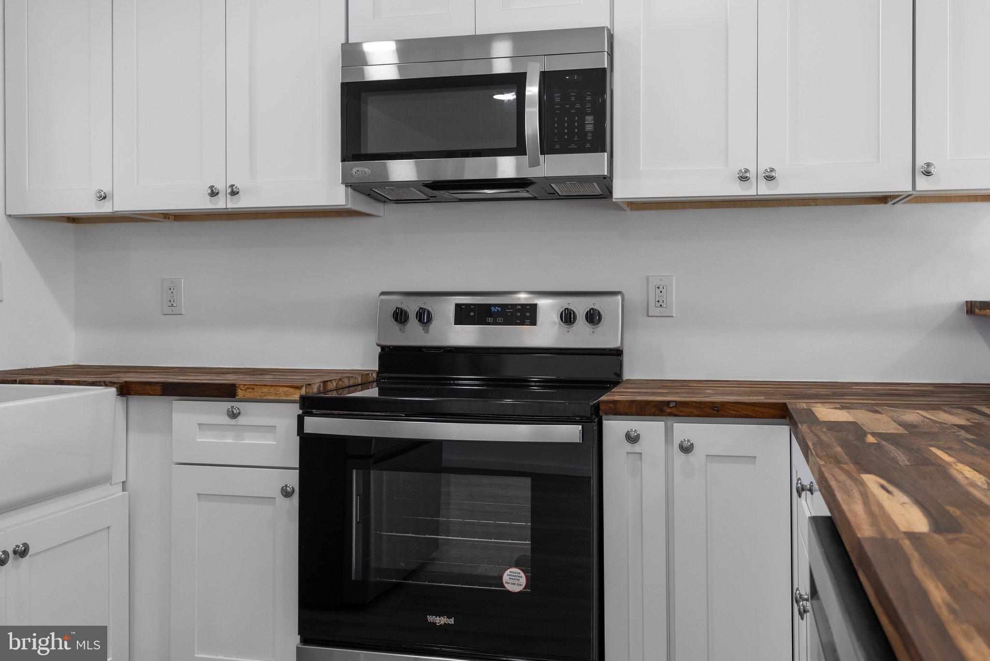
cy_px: 330
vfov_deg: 37.9
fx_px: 963
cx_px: 495
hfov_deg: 54.4
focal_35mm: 35
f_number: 8
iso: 1600
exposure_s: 1/30
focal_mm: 35
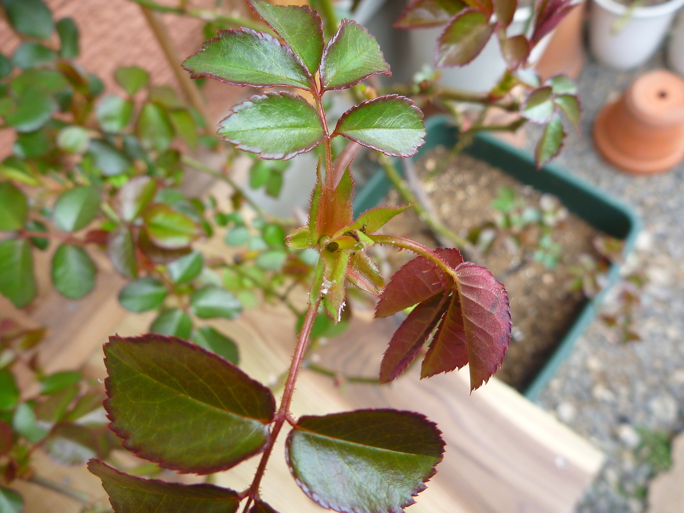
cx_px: 342
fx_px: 553
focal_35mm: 28
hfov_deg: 63.4
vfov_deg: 49.7
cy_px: 256
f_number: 3.3
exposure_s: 1/60
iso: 80
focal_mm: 4.9
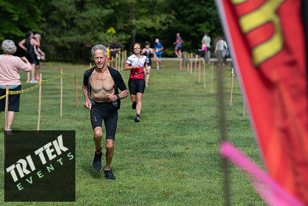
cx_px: 154
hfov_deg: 13.7
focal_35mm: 150
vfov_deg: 9.2
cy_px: 103
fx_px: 1284
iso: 200
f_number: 5
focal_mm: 150
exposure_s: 1/1250
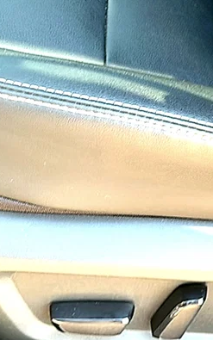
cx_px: 144
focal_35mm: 77
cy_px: 196
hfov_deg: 16.9
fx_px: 715
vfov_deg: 26.8
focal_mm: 6.86
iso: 80
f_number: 1.78
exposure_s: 1/117
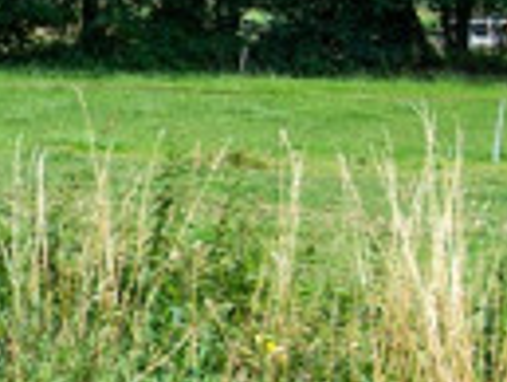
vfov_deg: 13.8
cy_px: 95
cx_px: -362
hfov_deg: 16.0
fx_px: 1569
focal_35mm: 107
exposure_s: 1/250
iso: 160
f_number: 8
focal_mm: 32
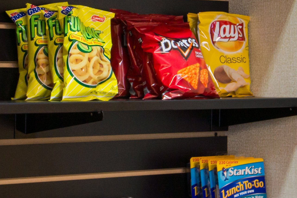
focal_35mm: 138
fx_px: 1139
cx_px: 167
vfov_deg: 9.9
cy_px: 175
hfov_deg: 14.9
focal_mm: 24
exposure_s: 1/5
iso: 100
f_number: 9
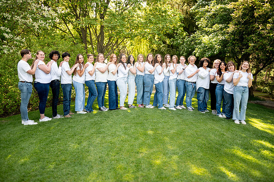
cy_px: 91
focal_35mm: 28
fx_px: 216
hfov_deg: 64.9
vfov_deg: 45.9
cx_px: 138
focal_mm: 28
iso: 320
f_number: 4
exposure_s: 1/250
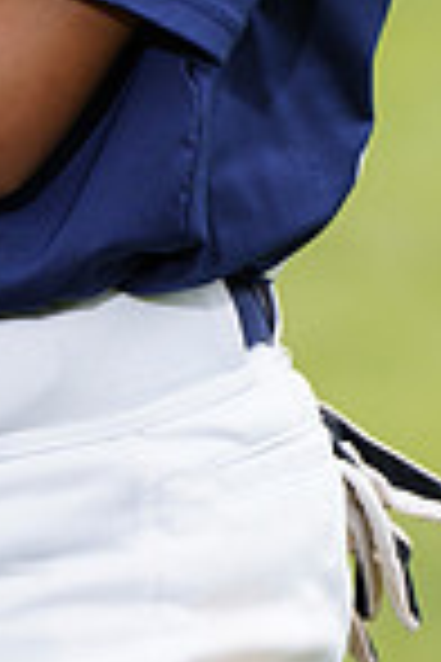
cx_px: -29
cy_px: -428
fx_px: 14460
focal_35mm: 787
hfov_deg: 1.7
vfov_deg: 2.6
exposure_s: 1/250
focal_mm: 200
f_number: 6.3
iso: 100
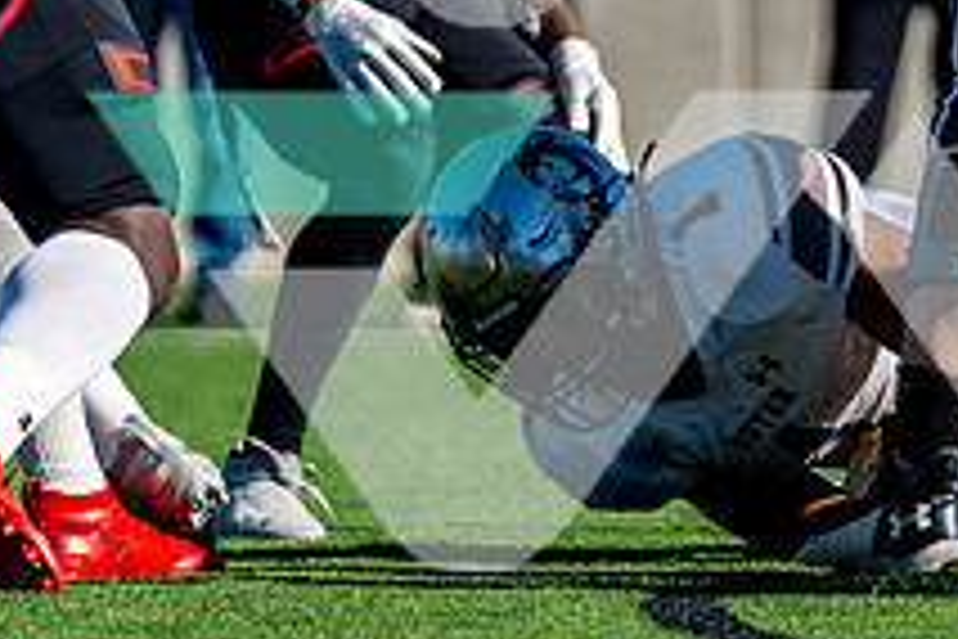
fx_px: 24507
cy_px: -190
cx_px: 1157
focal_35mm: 921
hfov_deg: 2.2
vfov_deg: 1.5
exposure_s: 1/3200
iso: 400
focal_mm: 200
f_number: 2.8
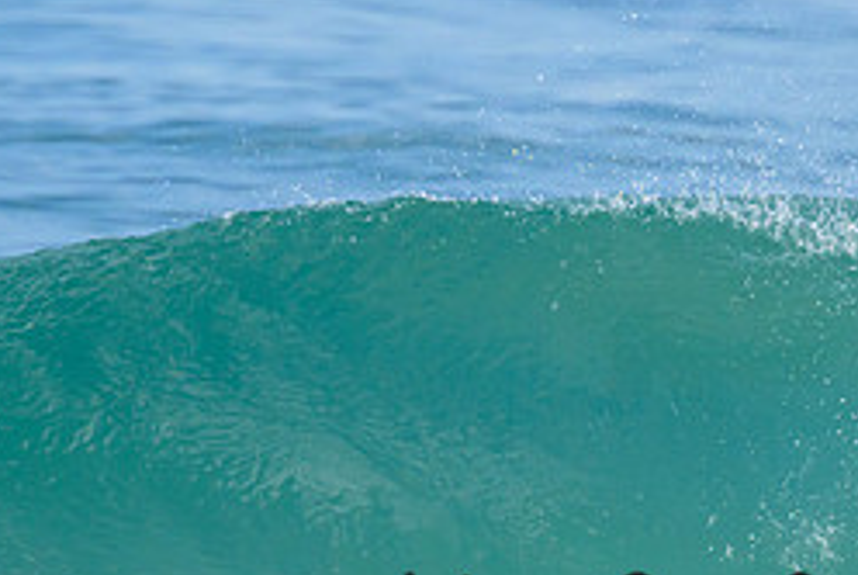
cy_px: 483
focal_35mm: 2262
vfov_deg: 0.6
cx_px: 795
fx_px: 53974
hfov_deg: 0.9
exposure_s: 1/2000
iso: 1250
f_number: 11
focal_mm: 800
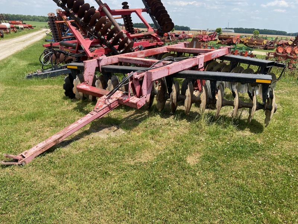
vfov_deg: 53.1
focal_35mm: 26
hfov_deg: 67.3
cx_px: 149
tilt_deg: -21.9
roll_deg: -2.9
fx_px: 224
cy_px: 112
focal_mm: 4.25
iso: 32
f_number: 1.8
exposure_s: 1/2105
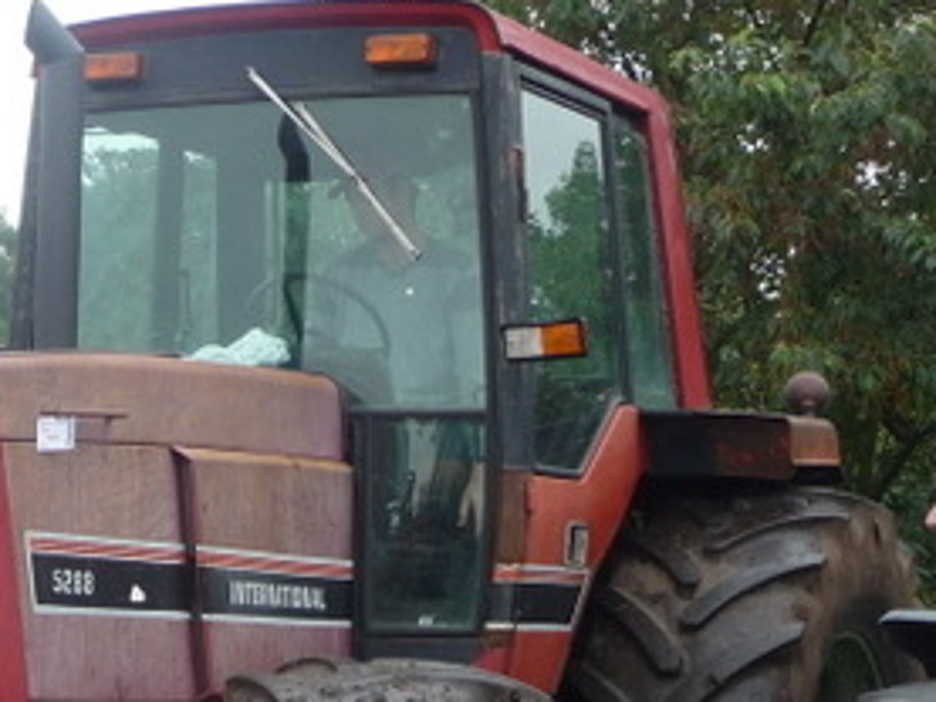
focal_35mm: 124
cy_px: 564
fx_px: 3354
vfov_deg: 11.9
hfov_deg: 15.6
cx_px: 37
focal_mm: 7.1
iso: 100
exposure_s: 1/80
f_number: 4
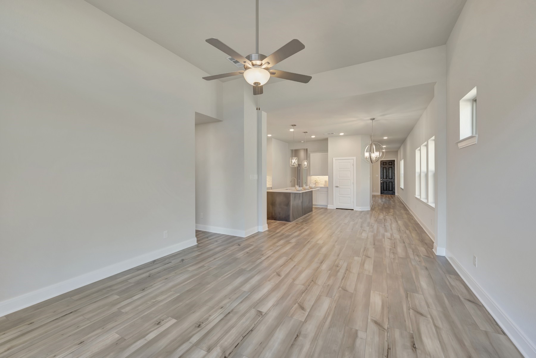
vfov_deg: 81.2
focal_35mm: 14
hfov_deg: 104.3
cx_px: 268
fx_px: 208
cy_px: 179
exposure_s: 1/1.67
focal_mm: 14
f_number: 9
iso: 100
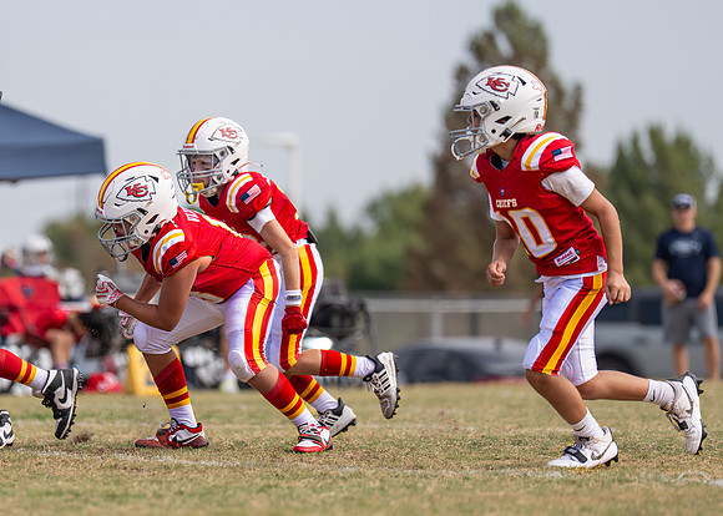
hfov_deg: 5.0
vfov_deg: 3.6
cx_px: 164
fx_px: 8276
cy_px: 291
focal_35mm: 403
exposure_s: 1/3200
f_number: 2.8
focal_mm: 200
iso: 160
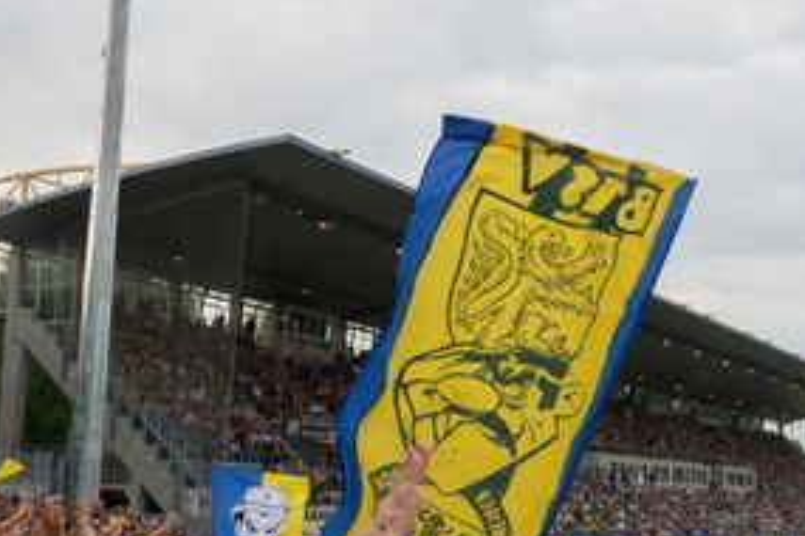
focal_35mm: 48
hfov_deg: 39.9
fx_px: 1073
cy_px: 434
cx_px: 610
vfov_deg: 27.5
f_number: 2.4
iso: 320
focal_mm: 8.8
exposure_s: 1/1000
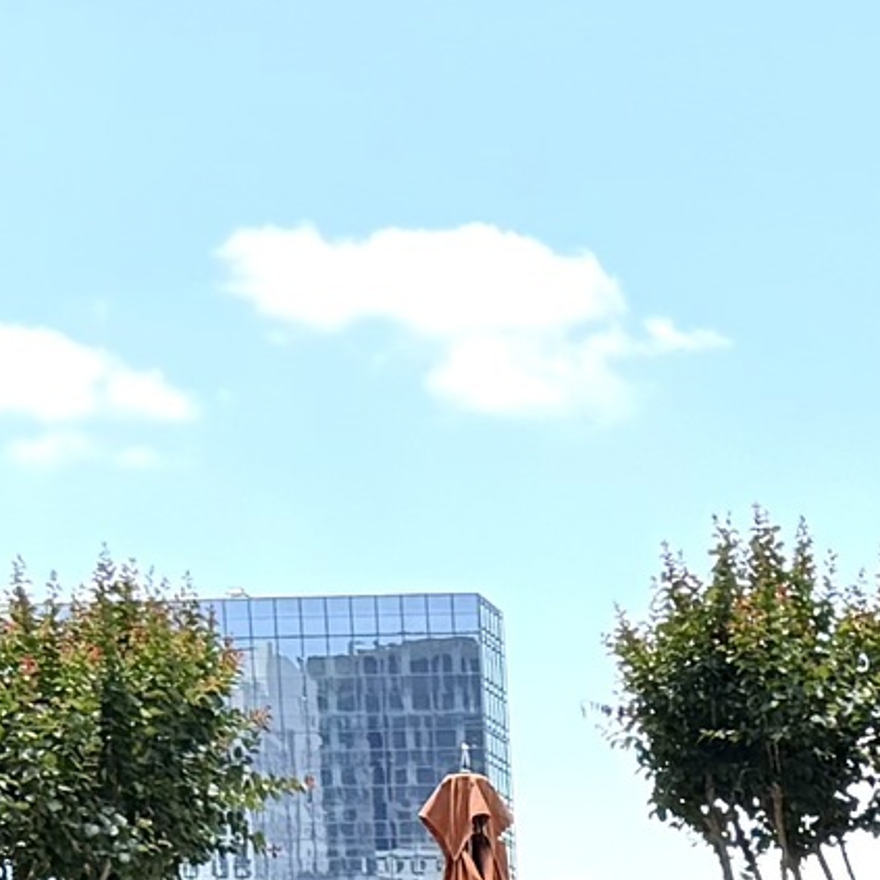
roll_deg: +1.0
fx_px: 4429
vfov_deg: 10.2
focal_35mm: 154
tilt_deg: -9.2
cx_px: 1092
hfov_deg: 11.1
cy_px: 1949
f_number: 1.78
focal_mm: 6.76
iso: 100
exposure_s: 1/1139
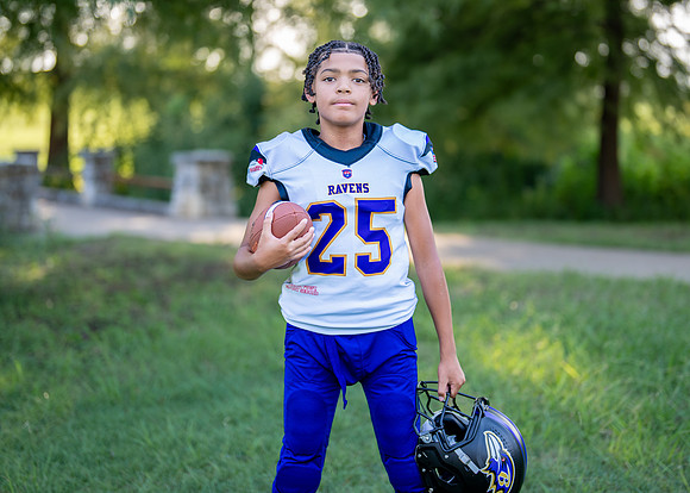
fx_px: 1246
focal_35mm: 64
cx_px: 359
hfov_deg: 30.9
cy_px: 209
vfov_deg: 22.3
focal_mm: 50
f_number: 1.2
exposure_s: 1/800
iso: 100
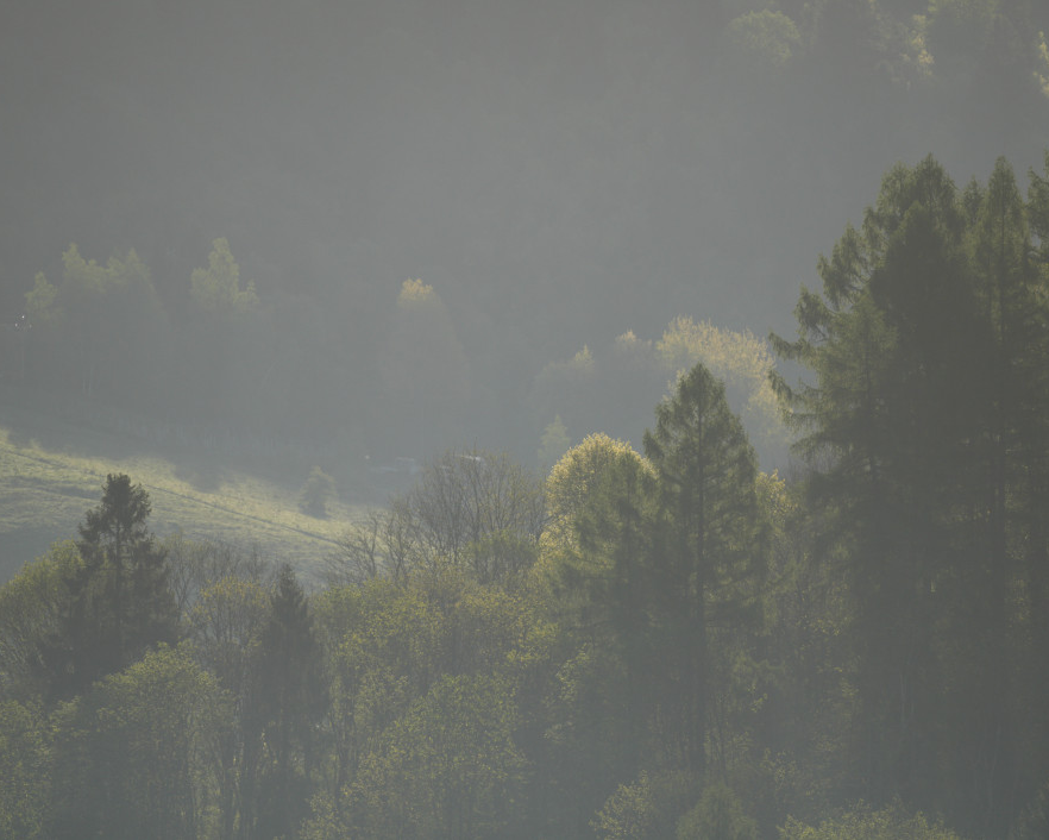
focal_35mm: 565
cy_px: 420
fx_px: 17545
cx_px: 532
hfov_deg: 3.4
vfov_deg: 2.7
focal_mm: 500
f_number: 5.6
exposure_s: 1/2500
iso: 400
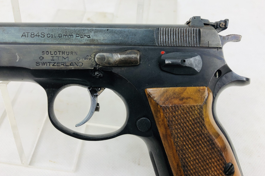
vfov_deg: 43.5
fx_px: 221
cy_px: 78
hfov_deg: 61.9
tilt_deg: -51.5
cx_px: 130
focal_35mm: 30
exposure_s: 1/100
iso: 40
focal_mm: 3.99
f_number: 1.8
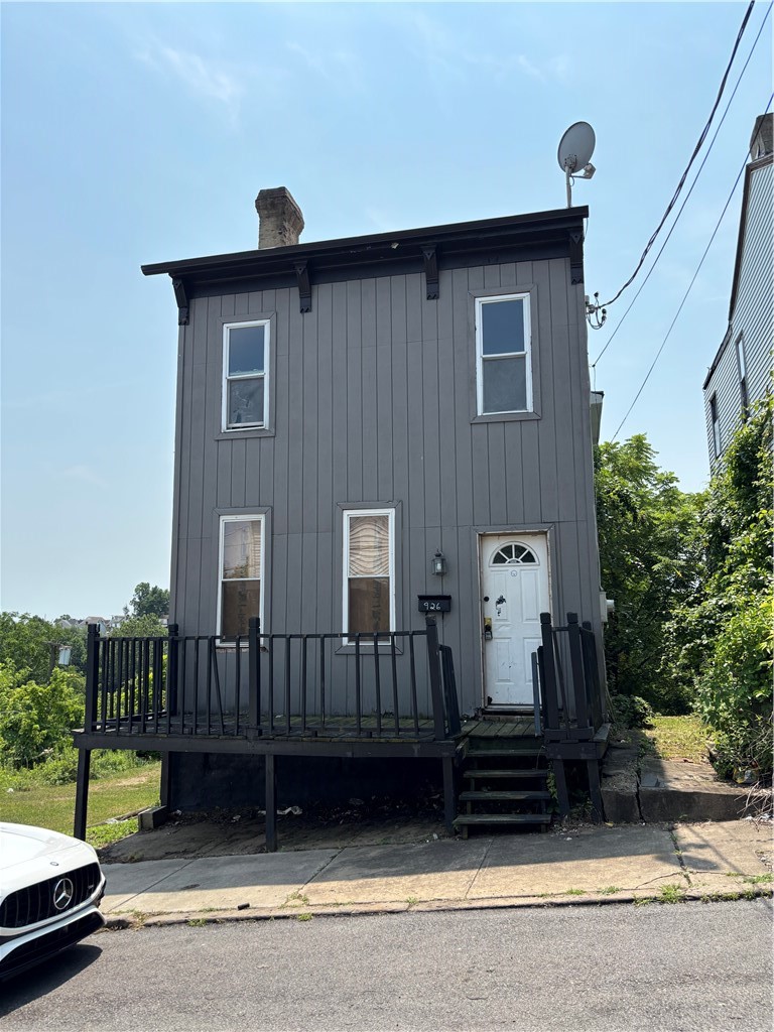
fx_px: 775
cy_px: 516
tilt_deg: +8.7
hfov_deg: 53.1
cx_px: 387
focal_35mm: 26
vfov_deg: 67.3
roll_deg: -0.1
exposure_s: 1/3650
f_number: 1.6
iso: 50
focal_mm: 5.96
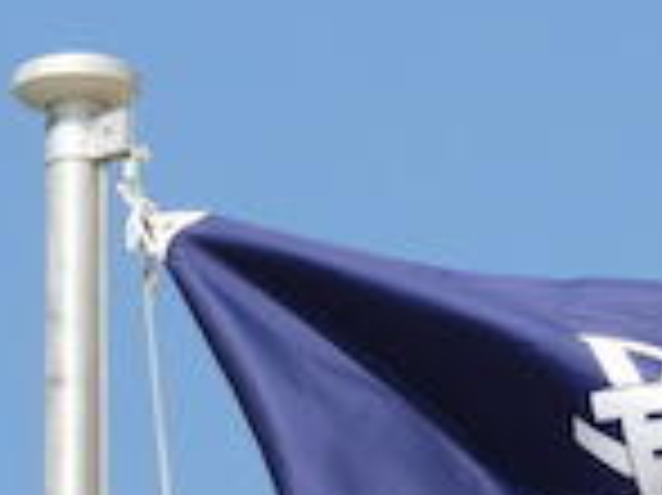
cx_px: 513
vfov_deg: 1.1
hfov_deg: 1.5
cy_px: 549
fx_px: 25988
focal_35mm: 1360
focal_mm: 89.6
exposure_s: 1/640
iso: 100
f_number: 5.6
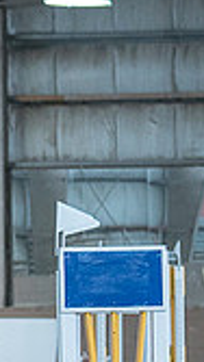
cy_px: 315
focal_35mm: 381
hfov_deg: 3.1
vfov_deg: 5.7
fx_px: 3662
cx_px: -380
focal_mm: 70
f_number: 2.8
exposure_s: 1/500
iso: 2500
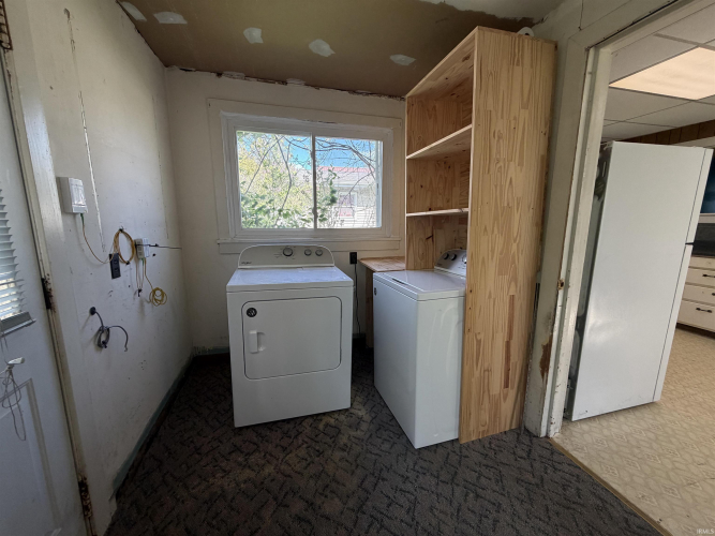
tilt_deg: -11.2
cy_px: 268
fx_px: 289
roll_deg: +0.3
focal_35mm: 14
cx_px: 358
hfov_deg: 102.1
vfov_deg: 85.7
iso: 200
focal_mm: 2.22
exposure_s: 1/120
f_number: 2.2
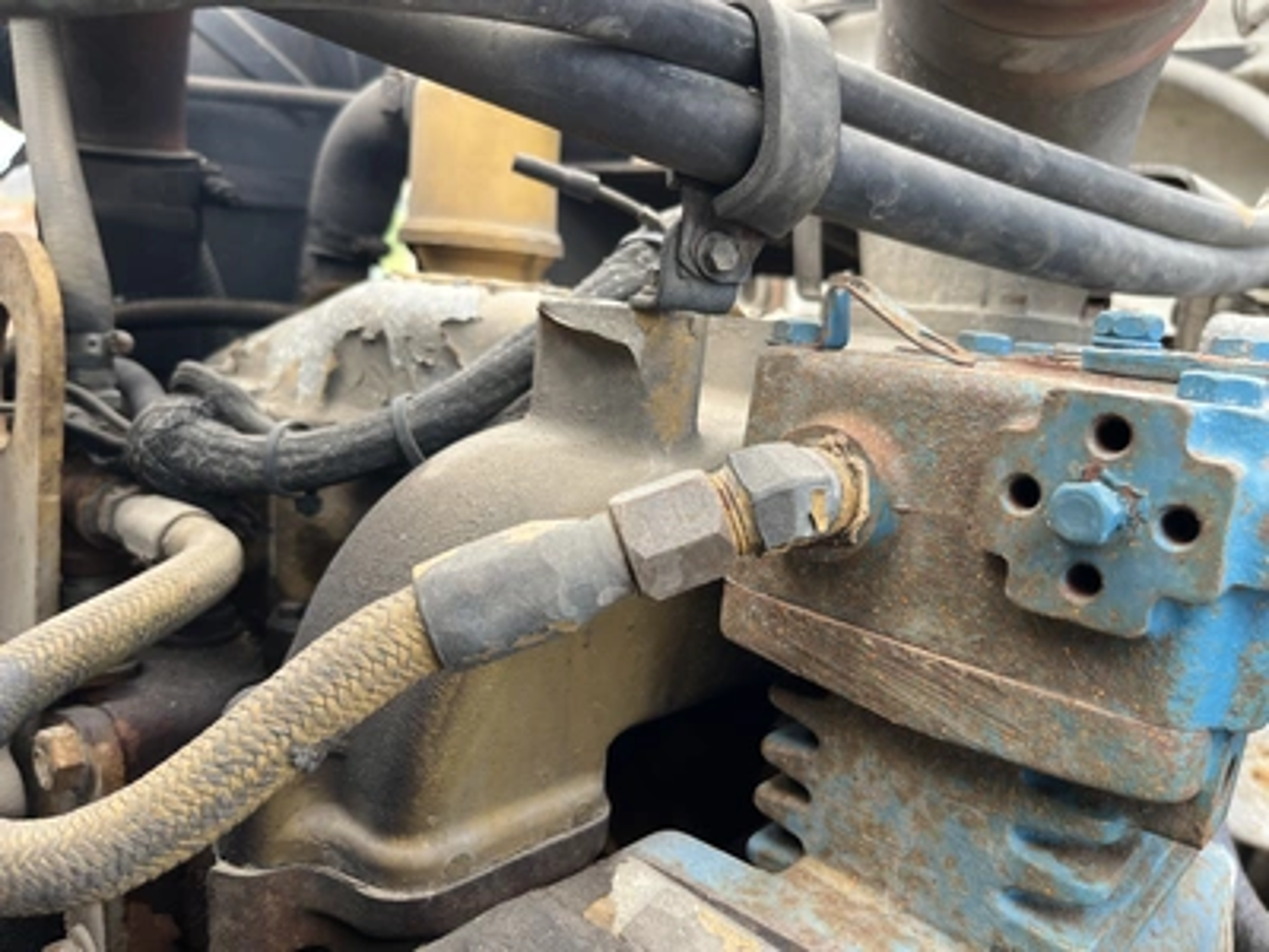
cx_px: 634
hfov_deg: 67.3
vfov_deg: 53.1
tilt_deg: -17.5
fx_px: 953
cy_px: 476
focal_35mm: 26
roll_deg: -4.5
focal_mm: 5.1
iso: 40
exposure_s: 1/192
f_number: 1.6
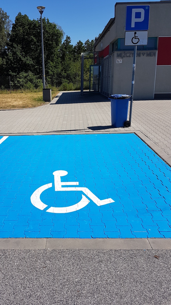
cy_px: 149
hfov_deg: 39.9
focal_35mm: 29
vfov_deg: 66.1
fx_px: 234
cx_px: 63
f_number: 1.7
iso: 40
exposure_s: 1/3032
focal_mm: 4.2
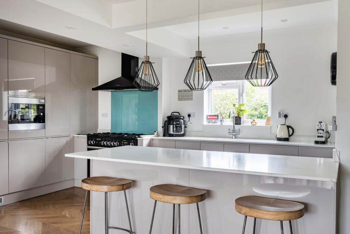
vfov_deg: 42.3
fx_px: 301
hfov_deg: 60.3
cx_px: 175
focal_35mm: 31
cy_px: 117
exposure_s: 1/4
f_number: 8
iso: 100
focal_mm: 21
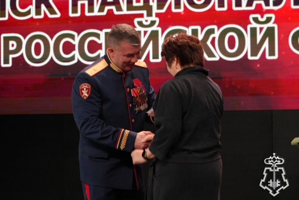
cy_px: 100
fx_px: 1309
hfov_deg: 13.0
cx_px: 150
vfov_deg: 8.7
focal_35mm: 158
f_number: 6.3
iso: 1600
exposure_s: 1/160
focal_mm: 105
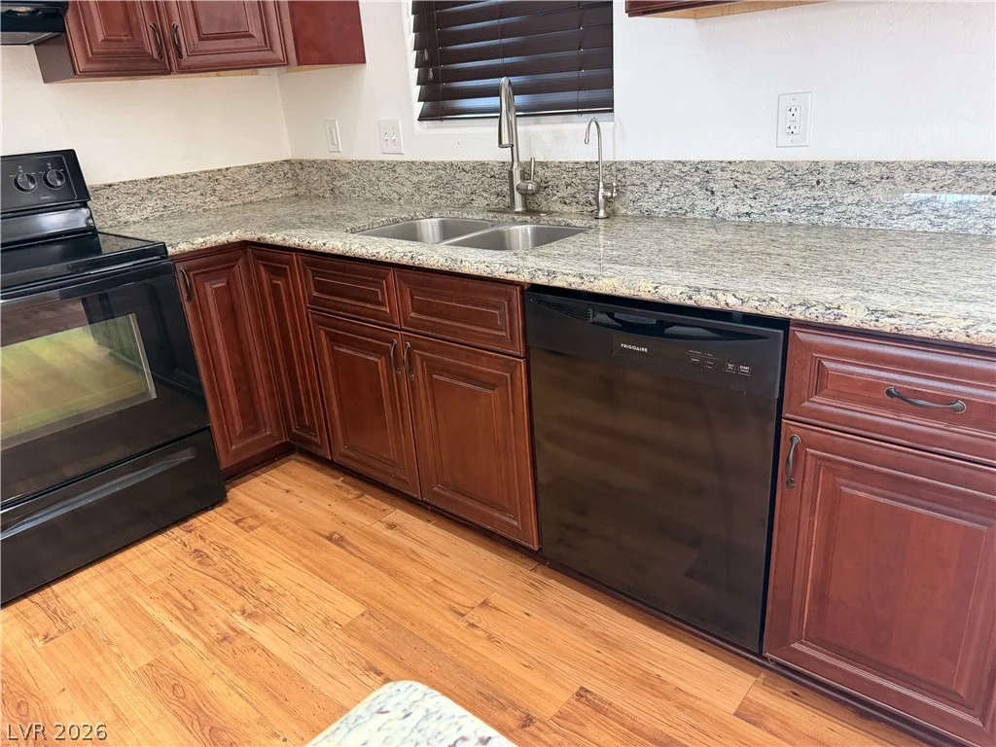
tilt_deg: -20.6
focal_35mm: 24
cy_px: 374
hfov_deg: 71.6
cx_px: 498
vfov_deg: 56.8
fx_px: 691
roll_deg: +5.0
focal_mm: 6.76
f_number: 1.78
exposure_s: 1/60
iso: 400
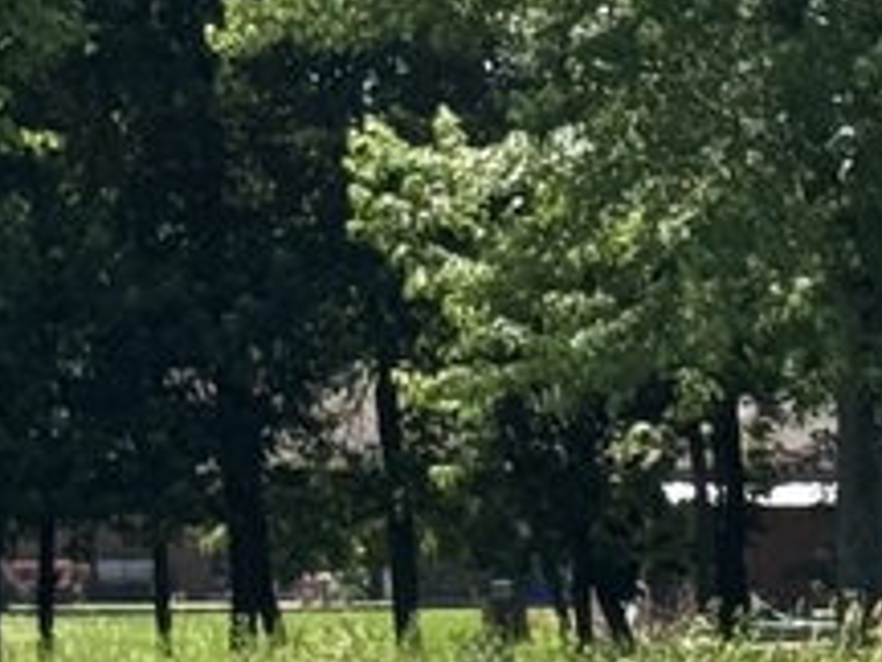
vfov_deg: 4.6
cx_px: 1364
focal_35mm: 320
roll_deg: +0.2
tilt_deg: +2.7
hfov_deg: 6.1
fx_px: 8153
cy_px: 139
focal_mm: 6.76
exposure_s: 1/2513
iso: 64
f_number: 1.78
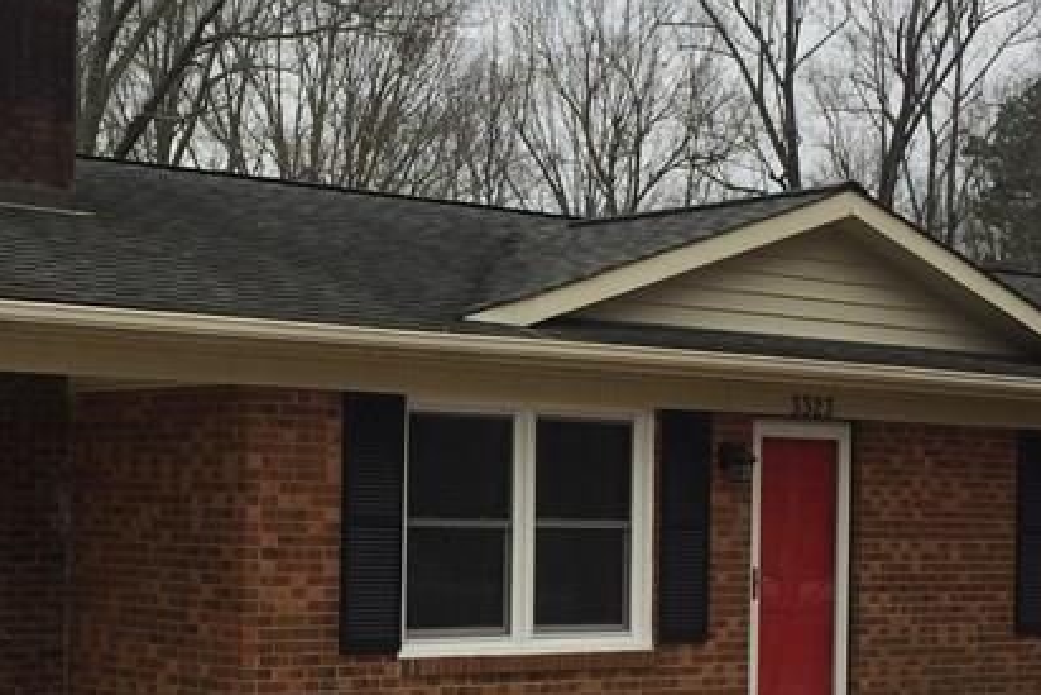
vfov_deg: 18.1
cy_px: 503
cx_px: 359
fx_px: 2169
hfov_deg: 26.8
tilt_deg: +0.0
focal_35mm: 75
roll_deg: -0.8
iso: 32
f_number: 2.2
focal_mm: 4.15
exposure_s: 1/694
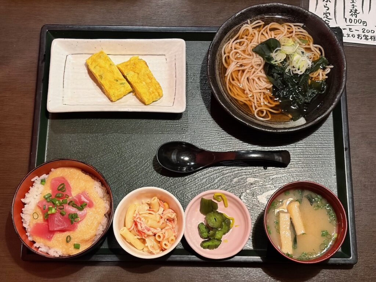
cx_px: 188
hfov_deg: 36.8
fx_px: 565
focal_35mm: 52
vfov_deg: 28.0
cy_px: 141
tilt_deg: -74.7
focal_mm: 5.96
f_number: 1.6
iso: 250
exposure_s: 1/25
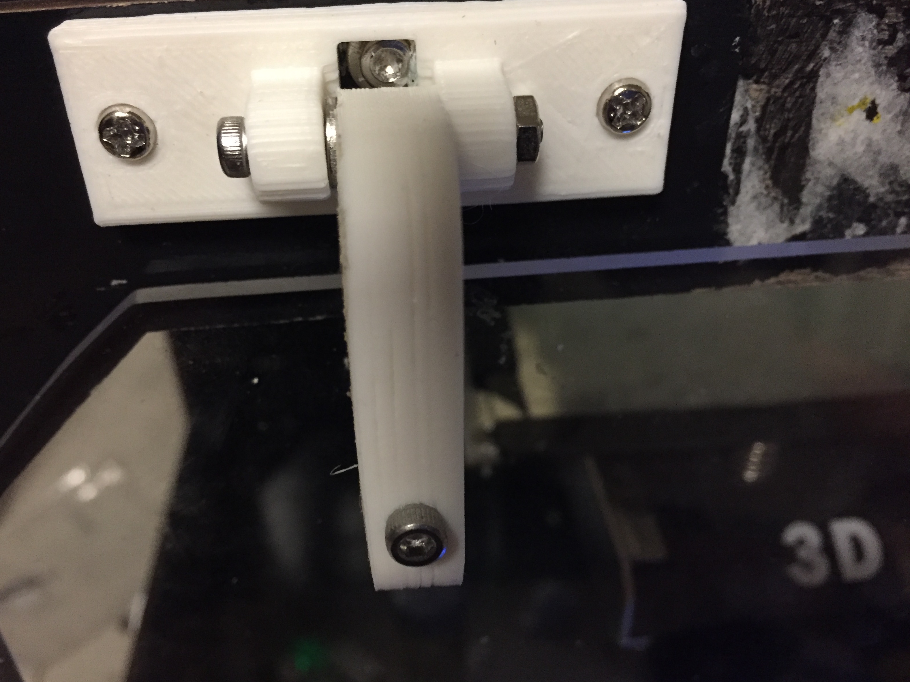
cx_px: 440
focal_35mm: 30
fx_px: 789
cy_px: 331
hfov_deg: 60.0
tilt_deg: -33.1
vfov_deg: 46.8
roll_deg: +0.5
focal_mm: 4.15
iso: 320
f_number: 2.2
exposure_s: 1/17
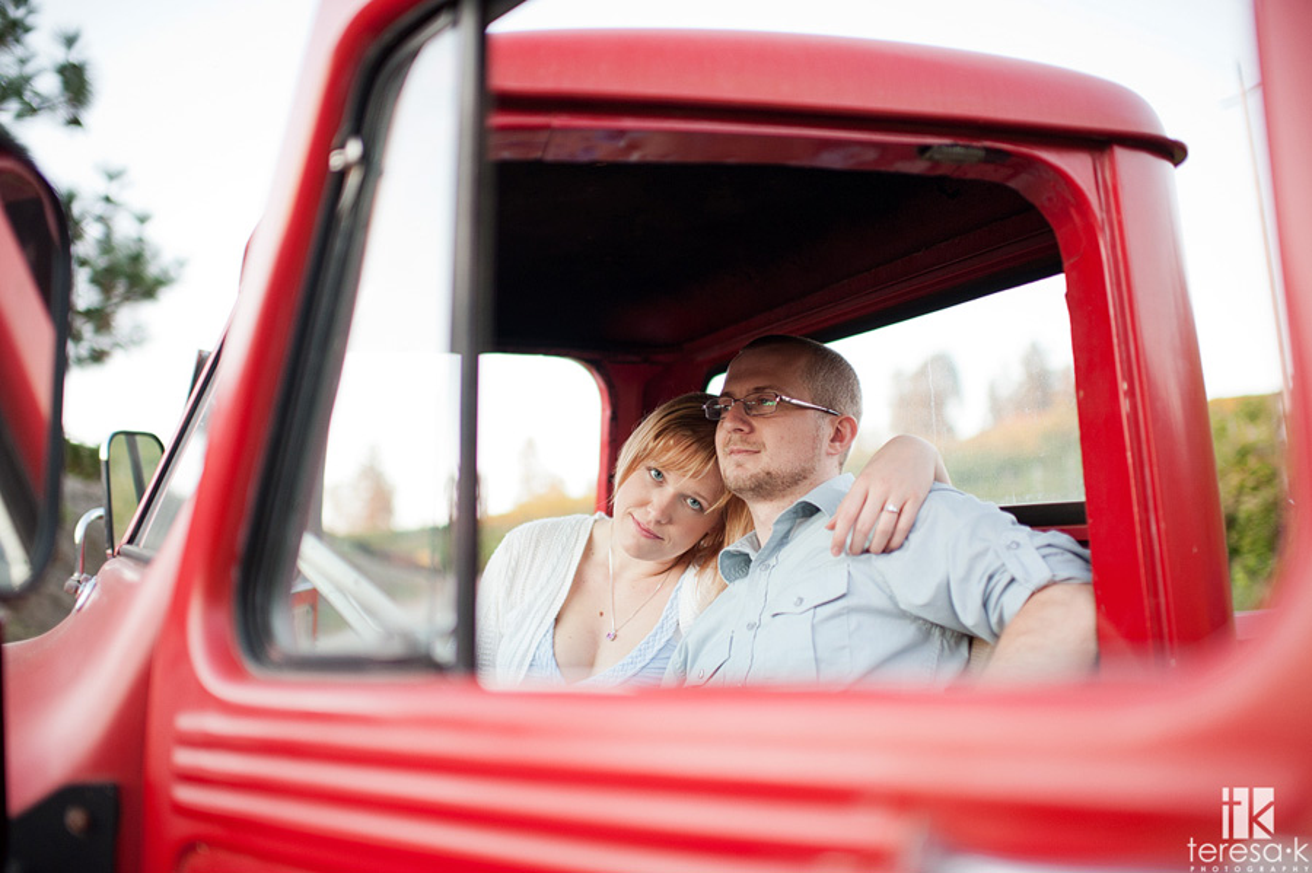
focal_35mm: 35
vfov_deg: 37.8
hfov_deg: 54.5
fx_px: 1275
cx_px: 656
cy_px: 436
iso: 800
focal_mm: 35
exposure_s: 1/320
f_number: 1.4
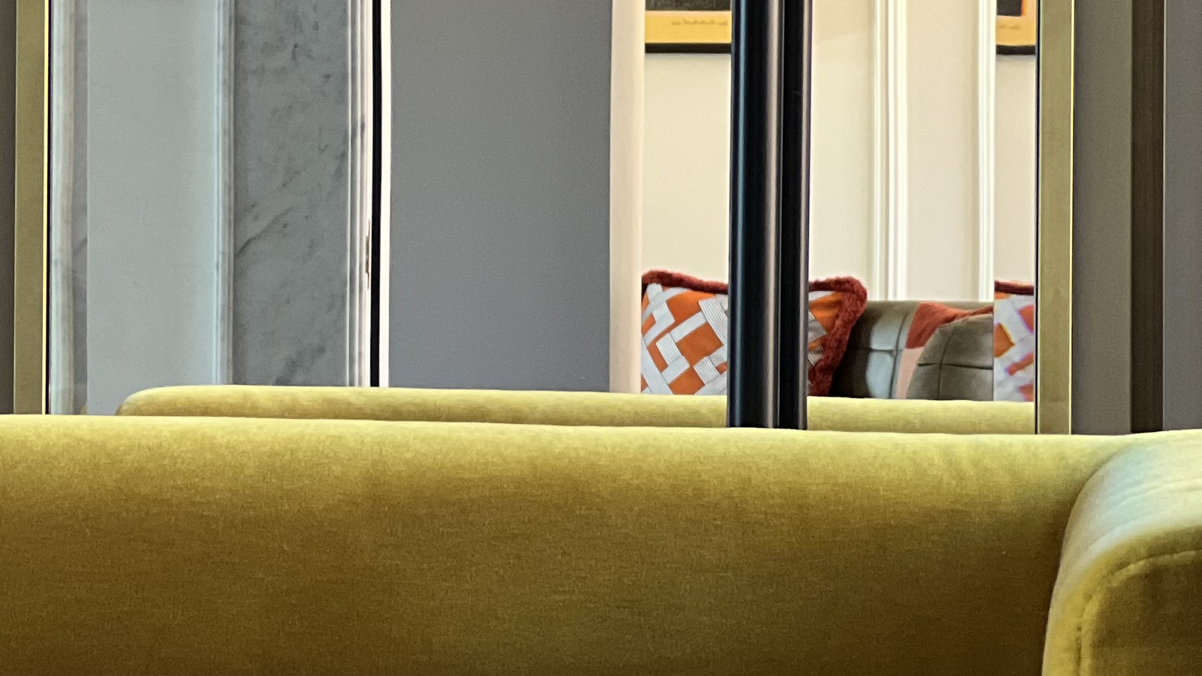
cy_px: 315
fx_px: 6630
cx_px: -244
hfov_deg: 10.2
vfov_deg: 5.8
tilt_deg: -0.3
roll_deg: -1.0
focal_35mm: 208
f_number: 2.8
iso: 200
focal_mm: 9
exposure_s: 1/33
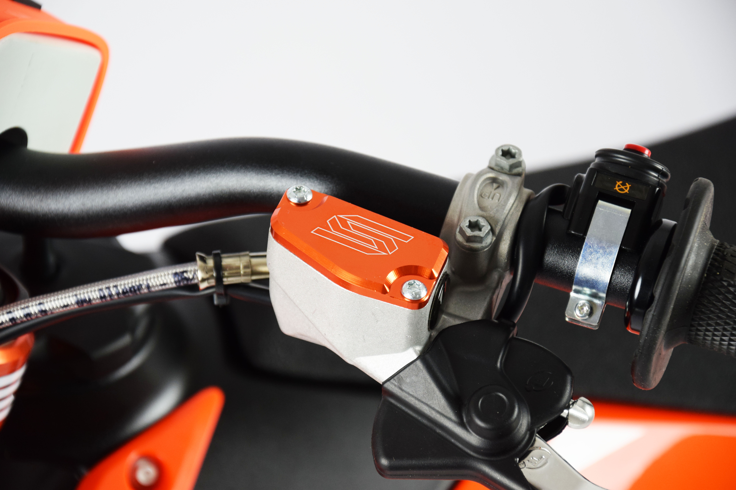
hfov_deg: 13.0
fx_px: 3220
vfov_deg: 8.7
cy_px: 245
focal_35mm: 158
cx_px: 368
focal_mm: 105
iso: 800
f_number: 5.6
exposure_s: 1/160
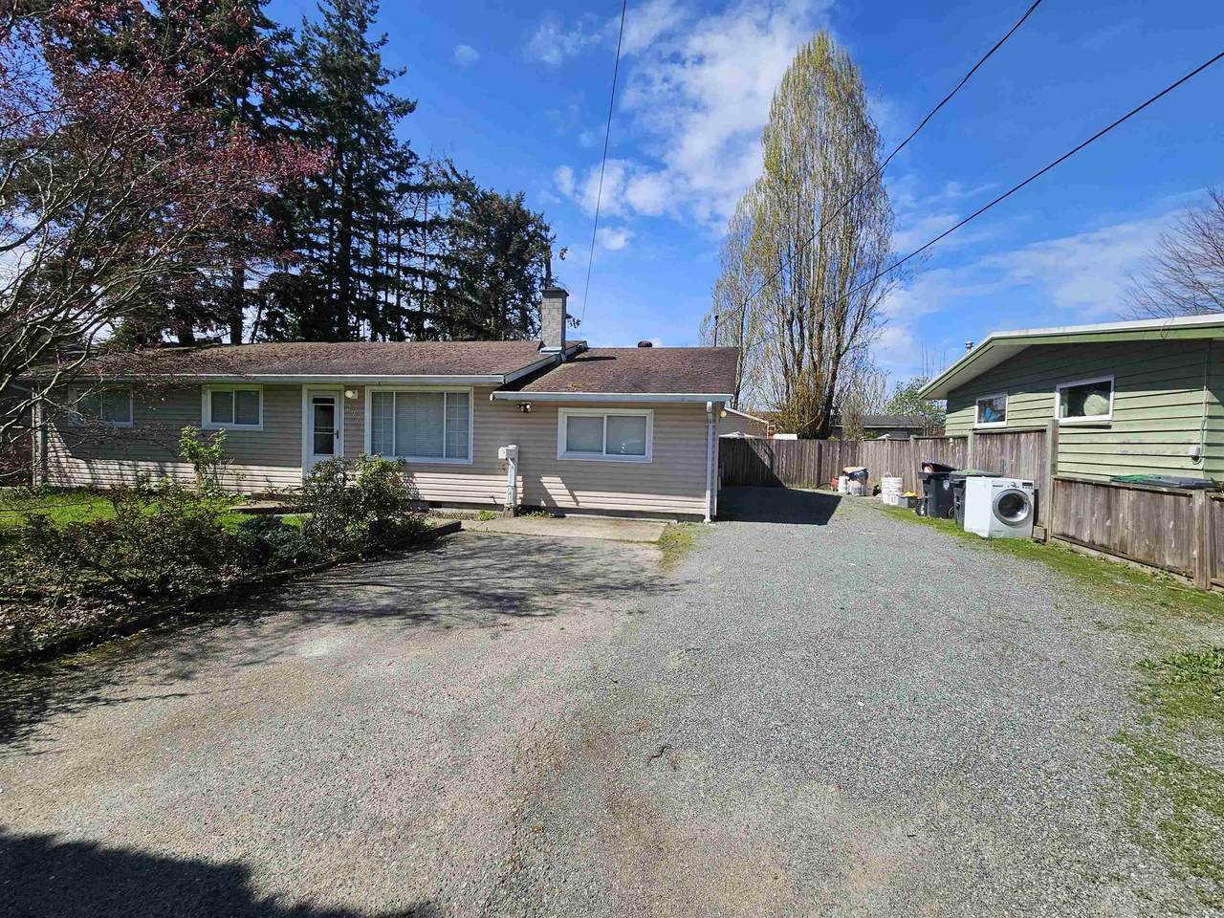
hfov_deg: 106.2
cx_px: 612
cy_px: 459
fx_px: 460
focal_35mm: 13
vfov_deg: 89.9
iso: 50
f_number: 2.2
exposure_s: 1/2180
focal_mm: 2.2
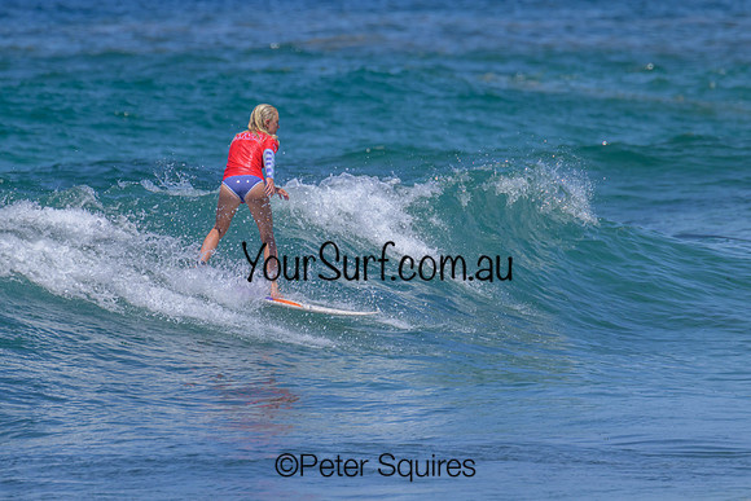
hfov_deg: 2.2
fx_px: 19685
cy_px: 206
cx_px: 365
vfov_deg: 1.5
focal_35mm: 943
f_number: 11
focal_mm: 800
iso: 1000
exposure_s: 1/2000
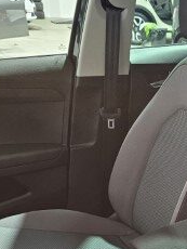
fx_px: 460
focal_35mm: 64
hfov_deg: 21.6
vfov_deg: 27.7
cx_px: 215
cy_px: 272
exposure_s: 1/33
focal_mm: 6.3
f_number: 1.7
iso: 500
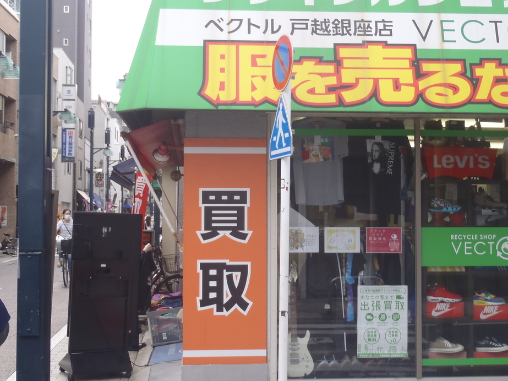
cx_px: 297
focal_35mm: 52
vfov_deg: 28.0
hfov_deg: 36.7
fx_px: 763
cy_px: 183
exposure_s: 1/80
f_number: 4.7
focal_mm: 7.28
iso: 100
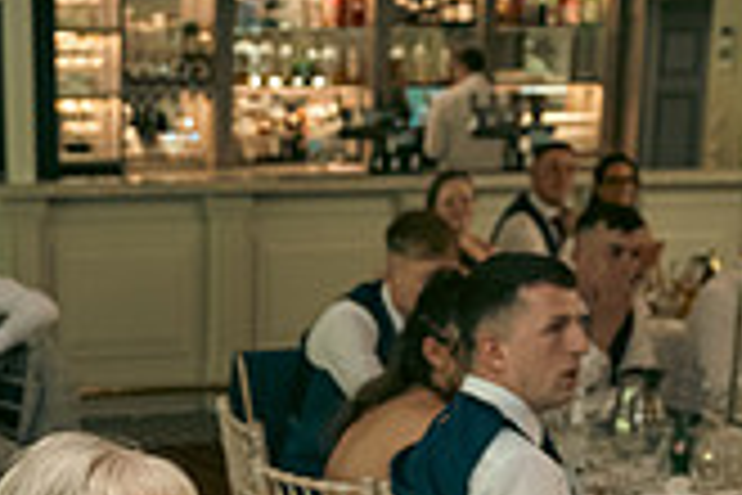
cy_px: 862
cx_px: 144
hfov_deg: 21.2
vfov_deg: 13.1
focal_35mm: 95
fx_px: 1958
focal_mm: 27
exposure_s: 1/160
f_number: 3.5
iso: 800
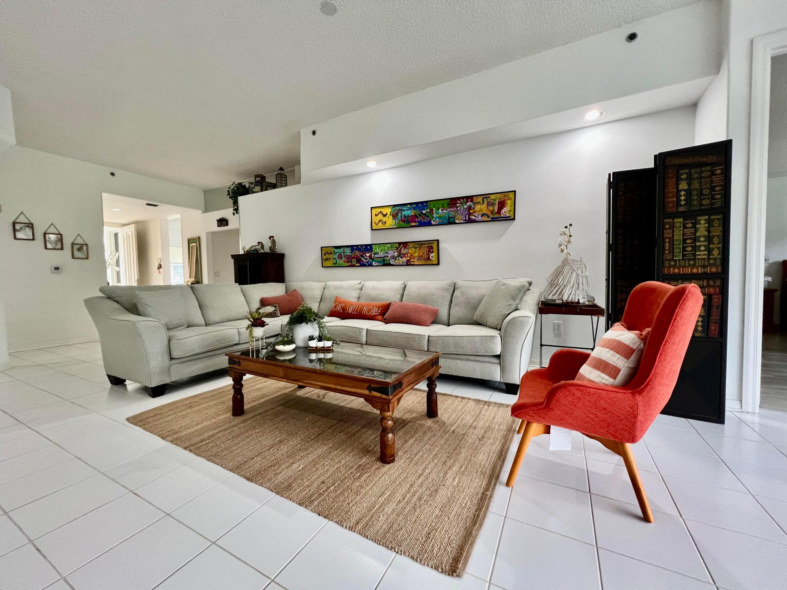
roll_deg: +1.1
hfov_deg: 106.2
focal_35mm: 13
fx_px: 296
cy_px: 295
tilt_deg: -3.1
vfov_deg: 89.9
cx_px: 394
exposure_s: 1/60
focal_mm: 1.57
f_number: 1.8
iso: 250
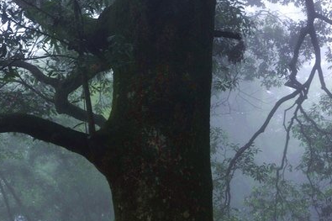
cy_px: 257
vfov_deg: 15.9
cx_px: 303
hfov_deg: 23.8
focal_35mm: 83
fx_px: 765
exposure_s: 1/50
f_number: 3.5
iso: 200
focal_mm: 32
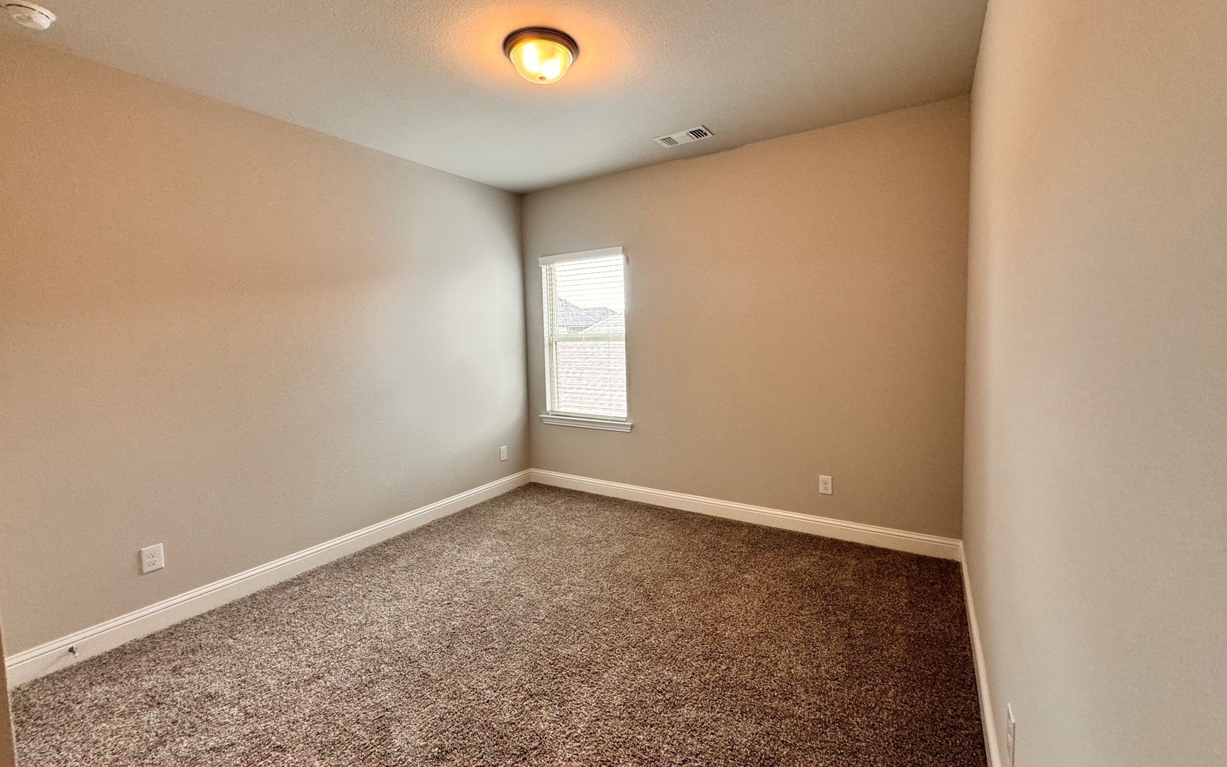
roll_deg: +1.1
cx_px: 611
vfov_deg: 74.7
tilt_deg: -1.7
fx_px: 502
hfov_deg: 101.5
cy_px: 366
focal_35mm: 15
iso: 200
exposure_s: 1/120
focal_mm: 2.22
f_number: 2.2
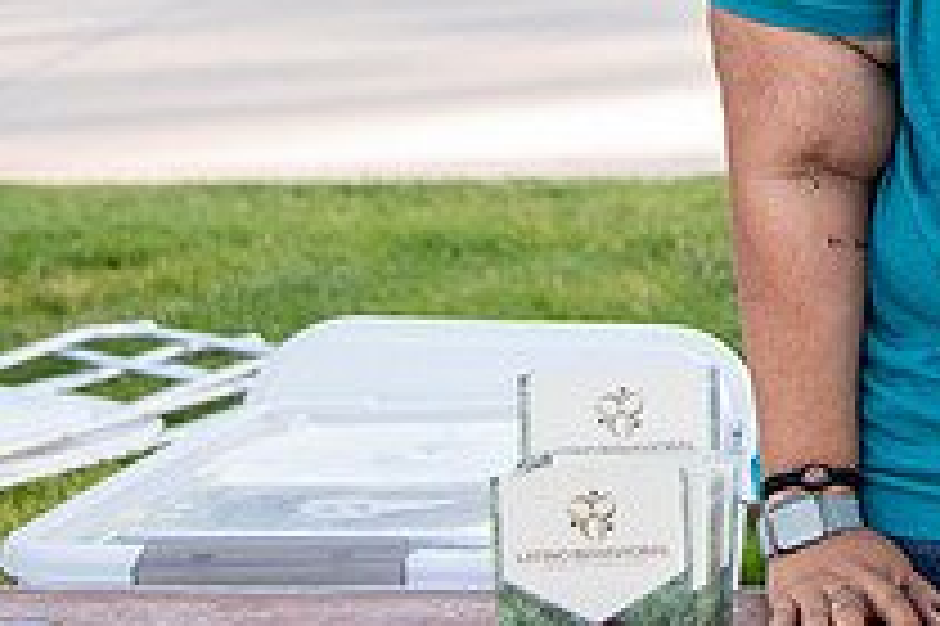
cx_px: 1137
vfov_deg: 10.3
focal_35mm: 130
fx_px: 3392
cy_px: -199
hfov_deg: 15.2
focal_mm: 38
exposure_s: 1/250
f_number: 4
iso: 500
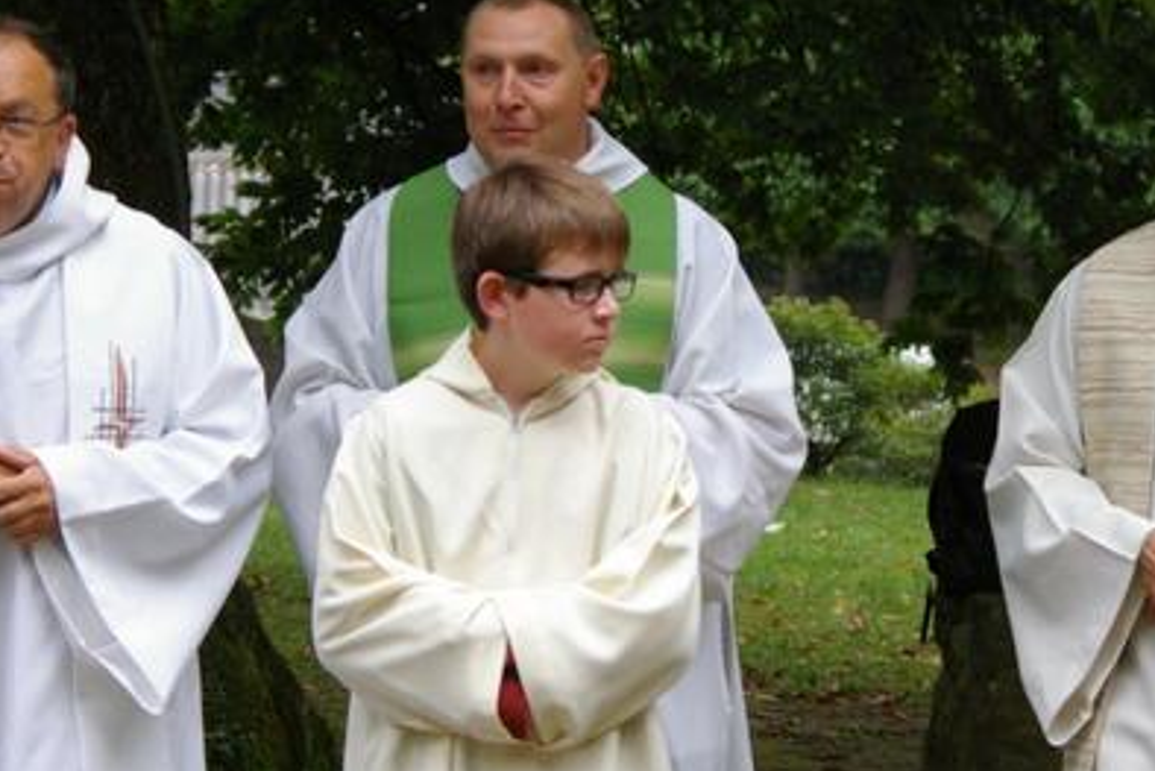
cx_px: 642
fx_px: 5809
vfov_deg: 7.6
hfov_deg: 11.4
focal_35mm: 181
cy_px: 296
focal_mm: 68
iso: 800
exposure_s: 1/180
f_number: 6.7
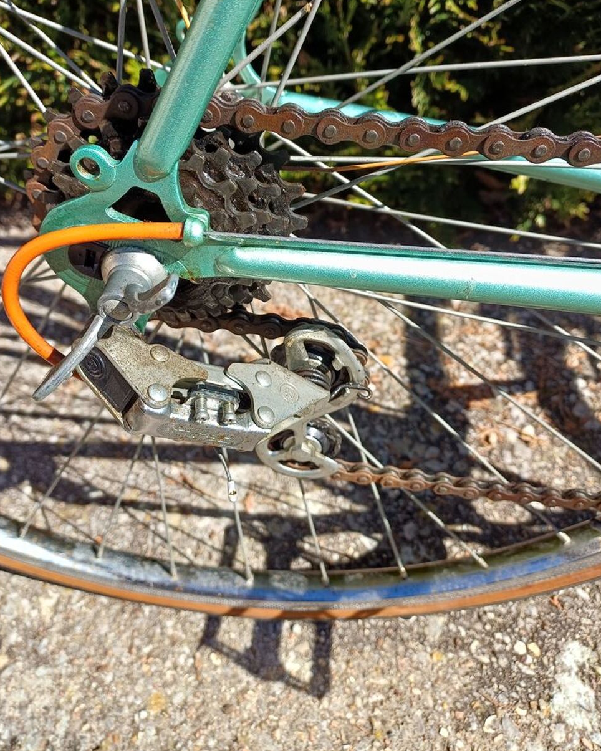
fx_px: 600
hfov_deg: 53.2
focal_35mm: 27
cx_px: 296
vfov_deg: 63.9
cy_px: 337
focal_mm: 4.65
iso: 50
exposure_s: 1/661
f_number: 1.8
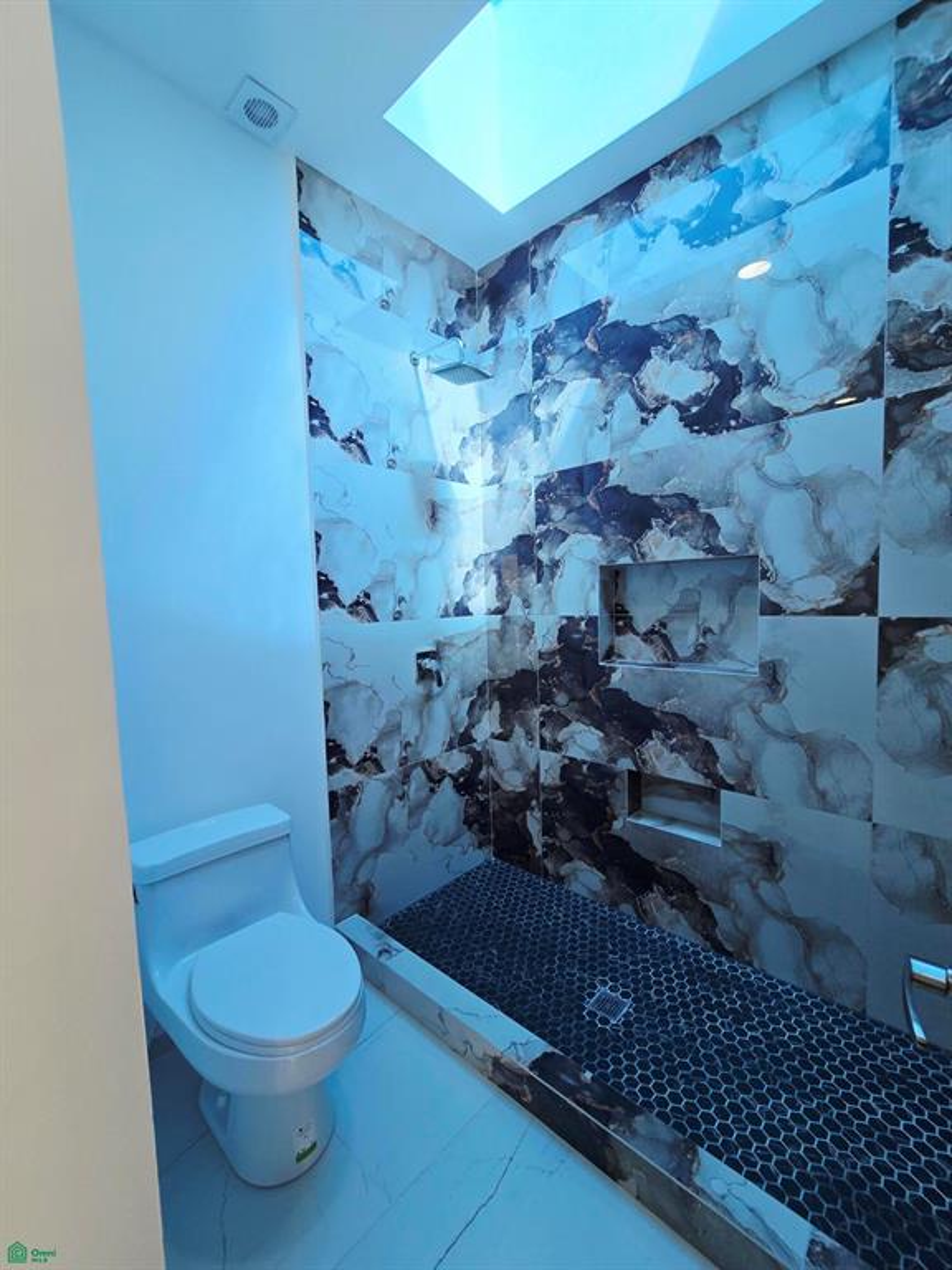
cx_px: 476
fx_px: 477
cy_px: 635
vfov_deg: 106.2
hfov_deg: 89.9
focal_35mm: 13
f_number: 2.2
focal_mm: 2.2
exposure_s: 1/135
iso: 50
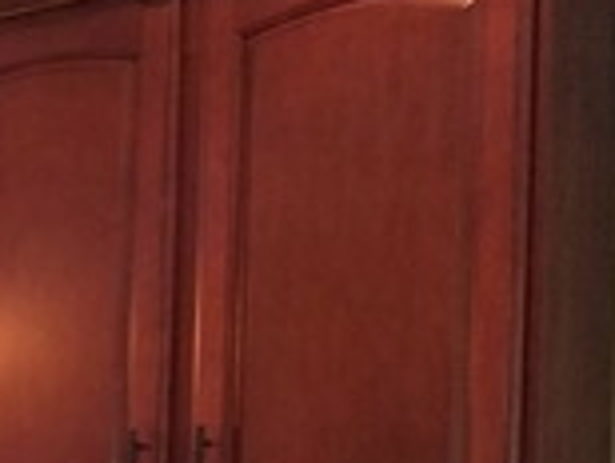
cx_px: -543
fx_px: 1922
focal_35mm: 108
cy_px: 587
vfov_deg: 13.3
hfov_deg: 15.3
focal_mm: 4.2
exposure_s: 1/60
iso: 100
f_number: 1.7
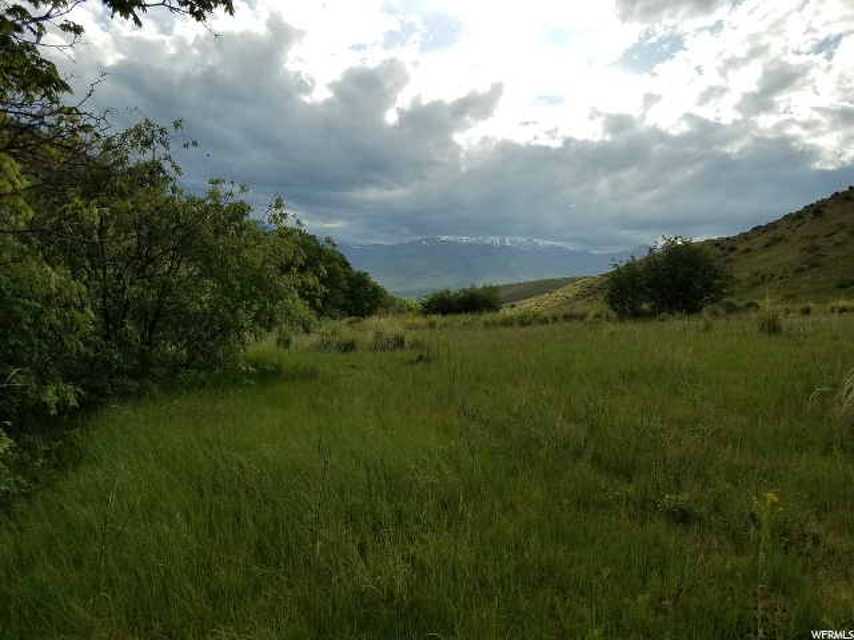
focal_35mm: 26
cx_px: 427
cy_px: 320
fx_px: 641
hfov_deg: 67.3
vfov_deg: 53.1
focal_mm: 4.2
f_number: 1.7
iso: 40
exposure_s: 1/3024
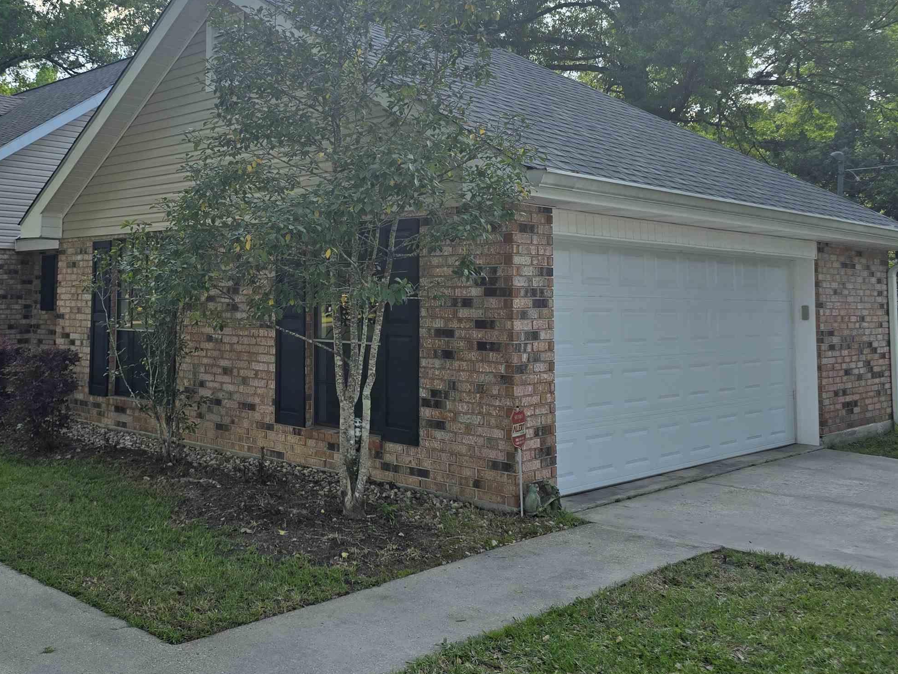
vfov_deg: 39.2
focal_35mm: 36
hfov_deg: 49.9
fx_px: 934
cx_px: 258
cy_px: 232
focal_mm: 6.3
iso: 12
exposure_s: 1/453
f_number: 1.7
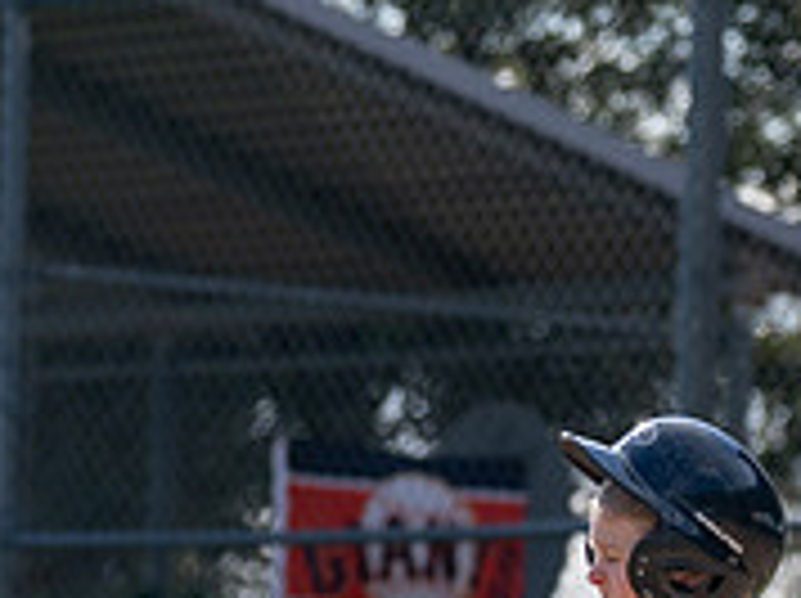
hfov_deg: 5.1
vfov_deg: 3.8
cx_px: 744
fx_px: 8966
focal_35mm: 388
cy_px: 844
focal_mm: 91
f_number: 2.8
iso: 100
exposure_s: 1/1250
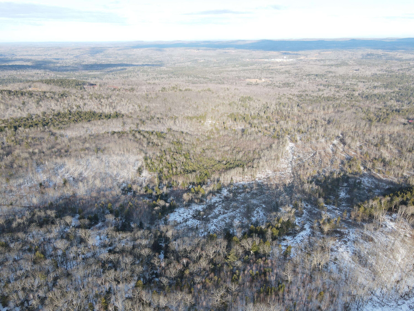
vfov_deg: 56.8
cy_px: 156
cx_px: 207
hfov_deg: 71.6
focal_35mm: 24
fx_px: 287
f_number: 2.8
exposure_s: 1/240
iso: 110
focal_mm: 4.5
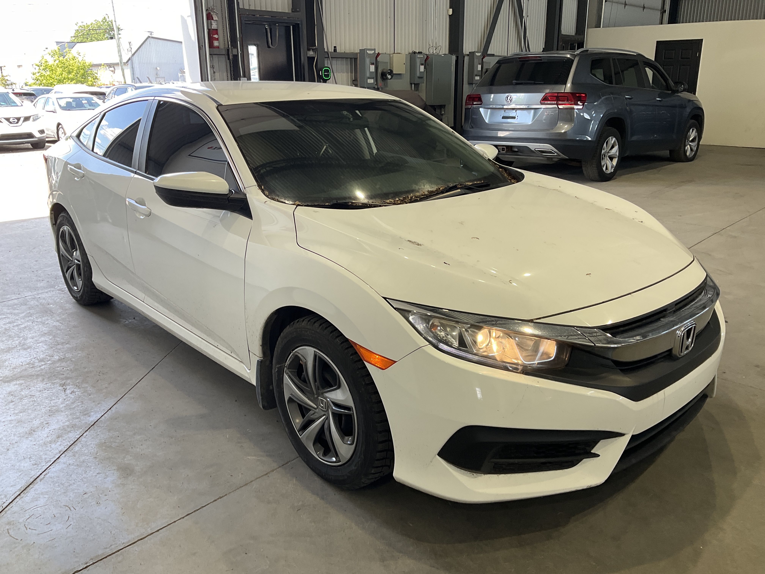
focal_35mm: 29
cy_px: 287
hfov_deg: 61.7
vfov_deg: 48.2
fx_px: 641
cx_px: 382
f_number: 1.8
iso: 40
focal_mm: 3
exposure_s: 1/120
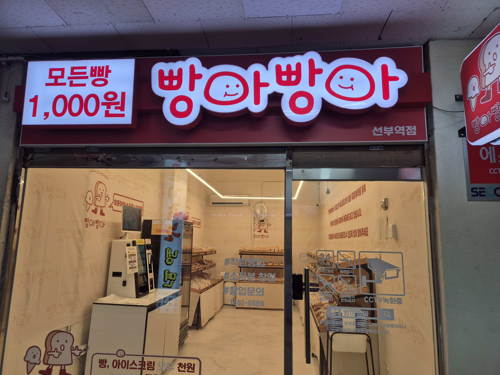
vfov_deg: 58.9
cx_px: 250
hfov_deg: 73.9
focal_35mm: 23
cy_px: 188
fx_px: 332
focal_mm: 5.4
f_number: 1.8
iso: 25
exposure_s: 1/195
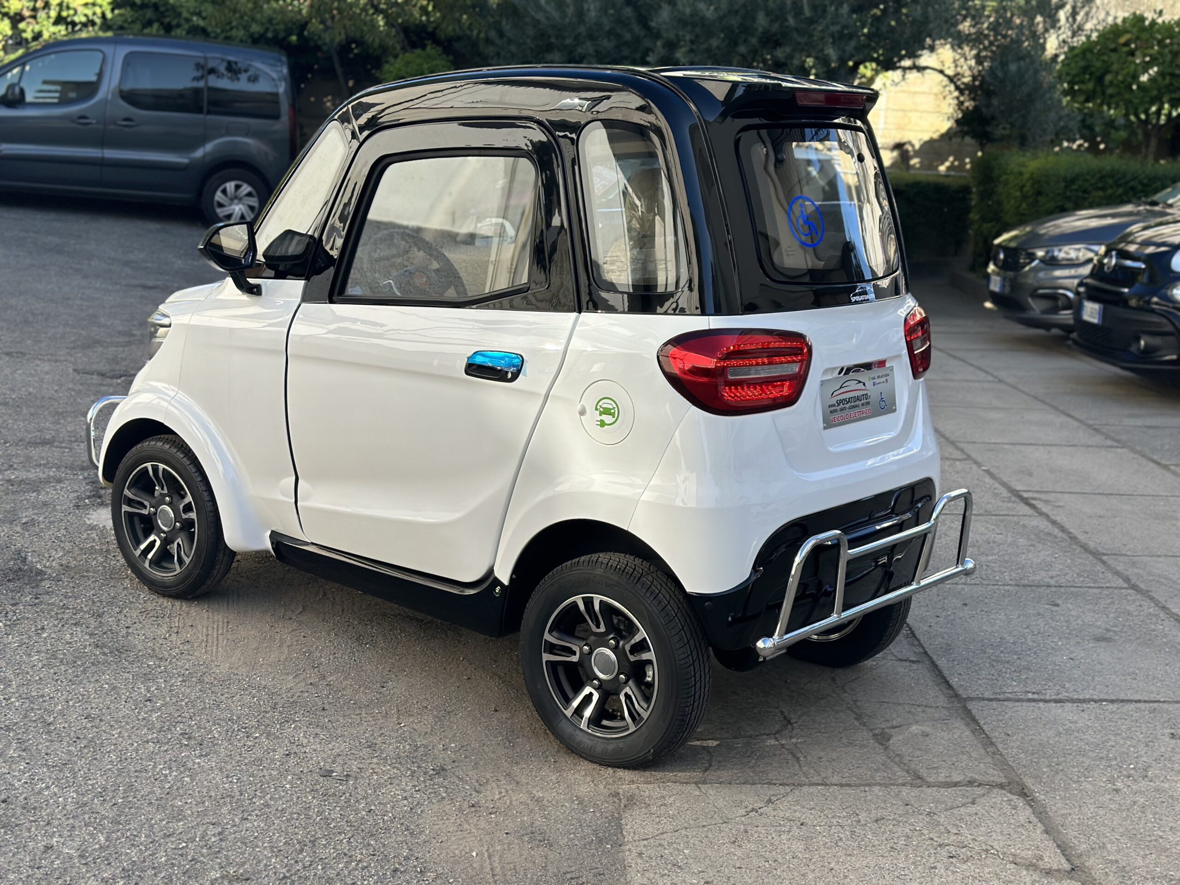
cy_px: 442
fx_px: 1636
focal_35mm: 48
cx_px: 590
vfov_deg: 30.3
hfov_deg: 39.7
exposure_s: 1/2410
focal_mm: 6.86
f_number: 1.78
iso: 100
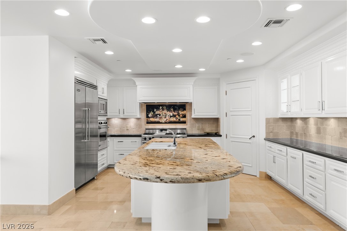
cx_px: 174
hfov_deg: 71.5
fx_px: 241
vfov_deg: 51.3
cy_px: 116
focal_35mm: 25
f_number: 8
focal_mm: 25
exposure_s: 1/15
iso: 400
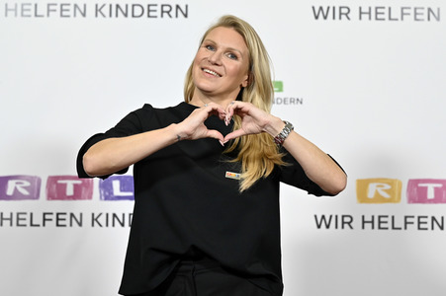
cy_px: 148
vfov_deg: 15.9
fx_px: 1065
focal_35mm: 86
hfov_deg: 23.7
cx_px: 223
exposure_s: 1/640
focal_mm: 86
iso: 1000
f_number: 2.8
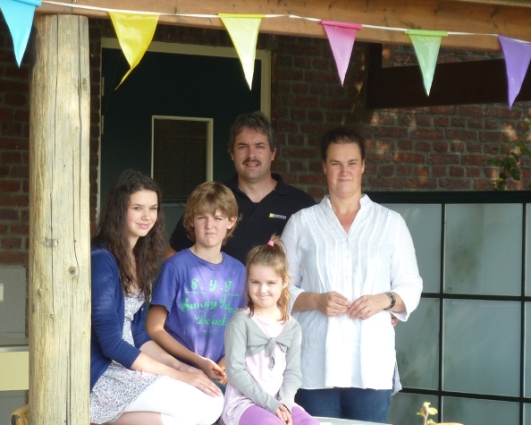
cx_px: 262
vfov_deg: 10.7
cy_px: 213
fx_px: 2263
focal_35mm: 144
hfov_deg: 13.4
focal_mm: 22.5
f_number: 4.5
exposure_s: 1/100
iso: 80
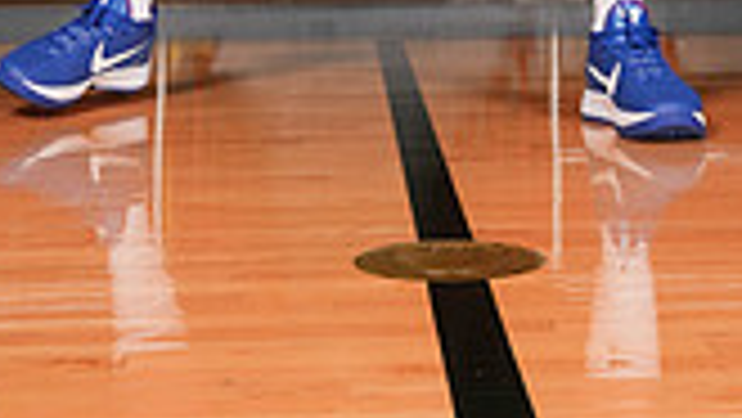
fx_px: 1850
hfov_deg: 22.7
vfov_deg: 11.2
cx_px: 432
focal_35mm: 94
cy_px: -512
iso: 400
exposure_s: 1/200
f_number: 8
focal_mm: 33
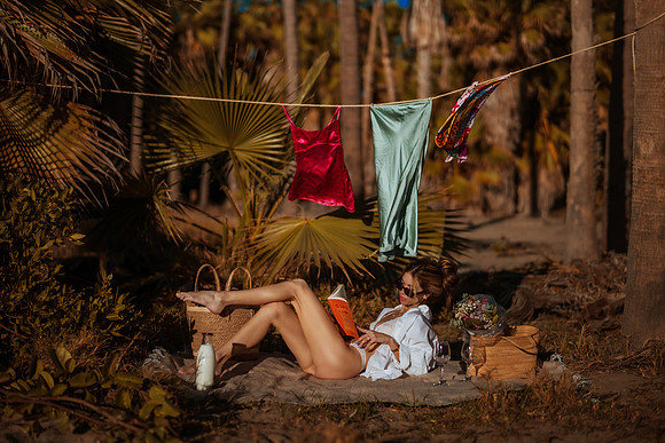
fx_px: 1072
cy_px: 222
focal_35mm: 58
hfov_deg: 34.5
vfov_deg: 23.4
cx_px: 332
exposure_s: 1/8000
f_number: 1.4
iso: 50
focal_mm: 58
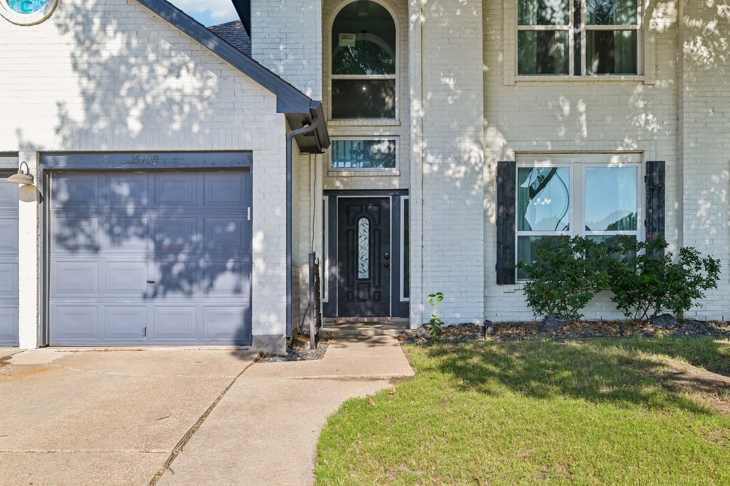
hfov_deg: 61.9
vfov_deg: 43.6
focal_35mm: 30
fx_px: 608
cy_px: 243
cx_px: 365
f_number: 8
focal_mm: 30
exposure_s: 1/640
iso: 400
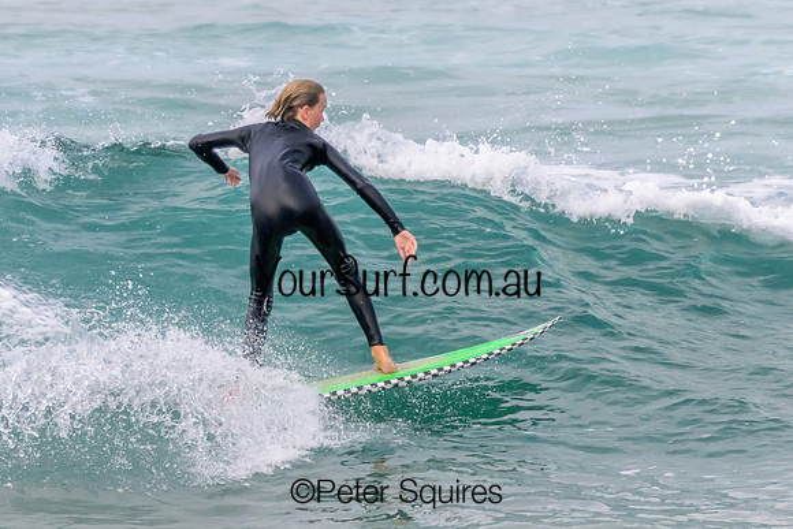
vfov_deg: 1.4
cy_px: 176
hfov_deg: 2.1
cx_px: 348
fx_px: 22064
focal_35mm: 1001
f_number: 11
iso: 2500
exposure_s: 1/2000
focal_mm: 750
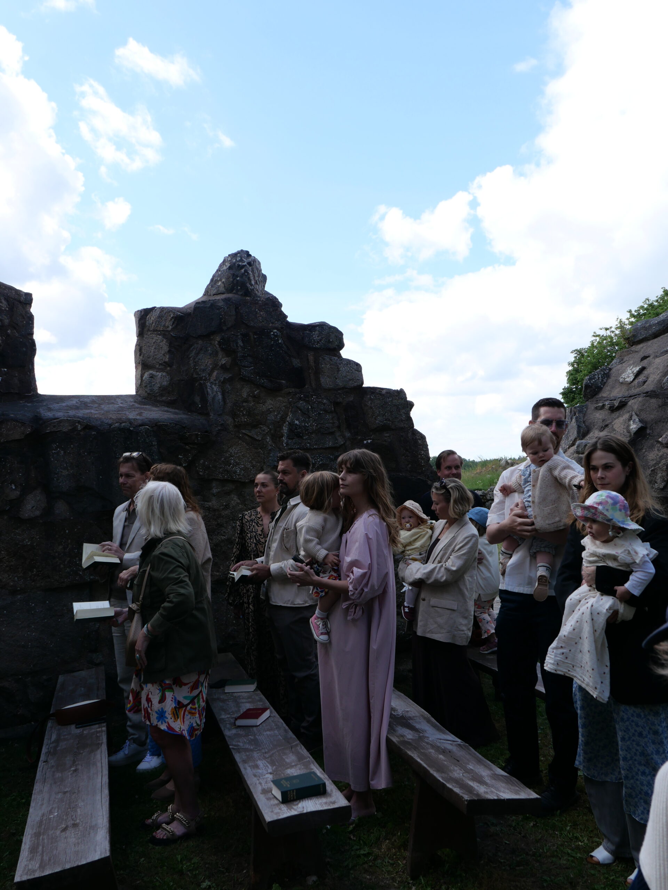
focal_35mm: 30
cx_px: 334
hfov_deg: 46.8
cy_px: 445
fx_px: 772
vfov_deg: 60.0
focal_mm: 13.4
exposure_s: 1/320
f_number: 5.6
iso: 200
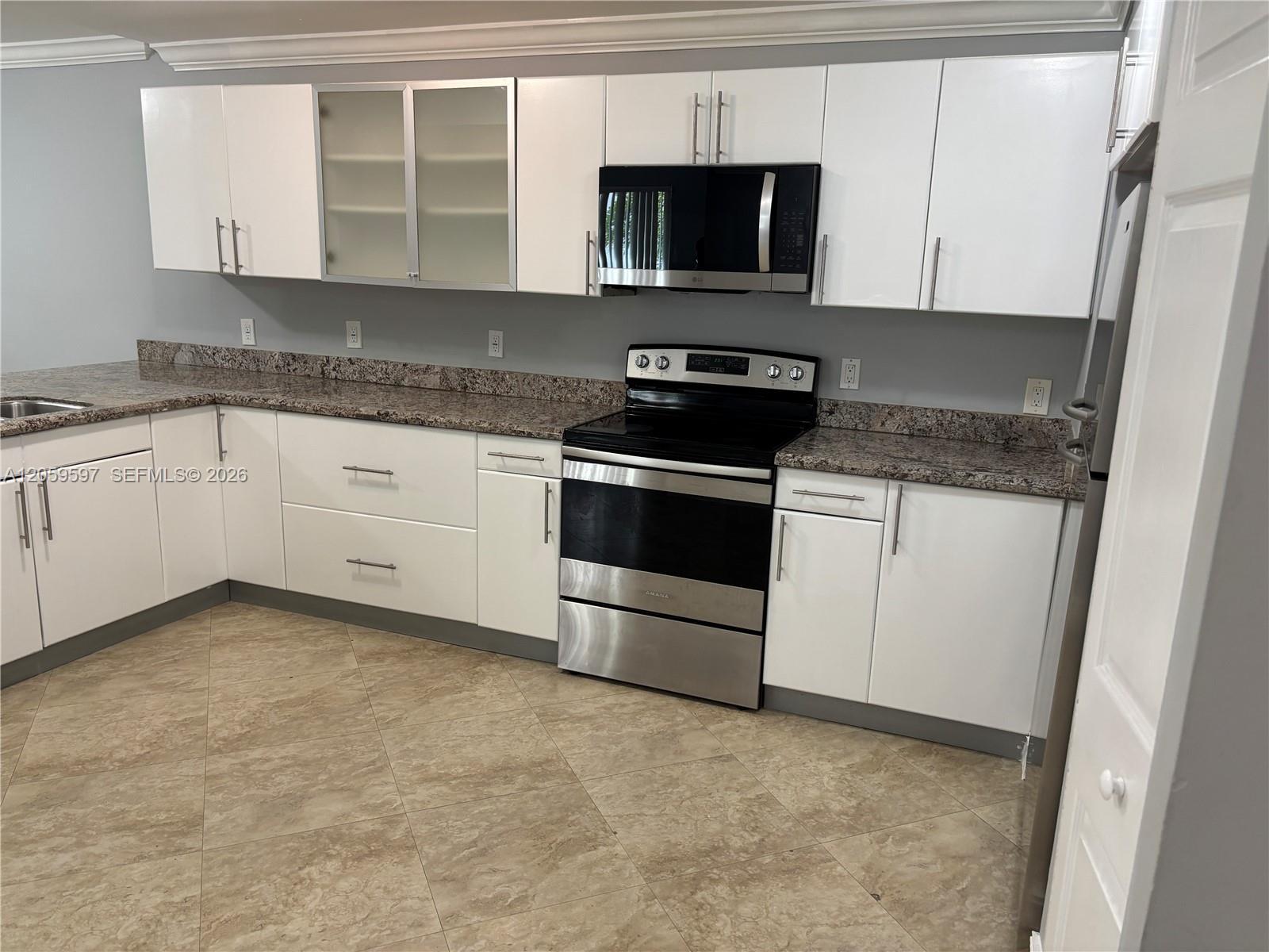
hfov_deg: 67.3
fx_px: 953
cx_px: 634
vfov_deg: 53.1
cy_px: 476
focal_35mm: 26
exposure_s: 1/60
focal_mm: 5.96
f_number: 1.6
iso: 125
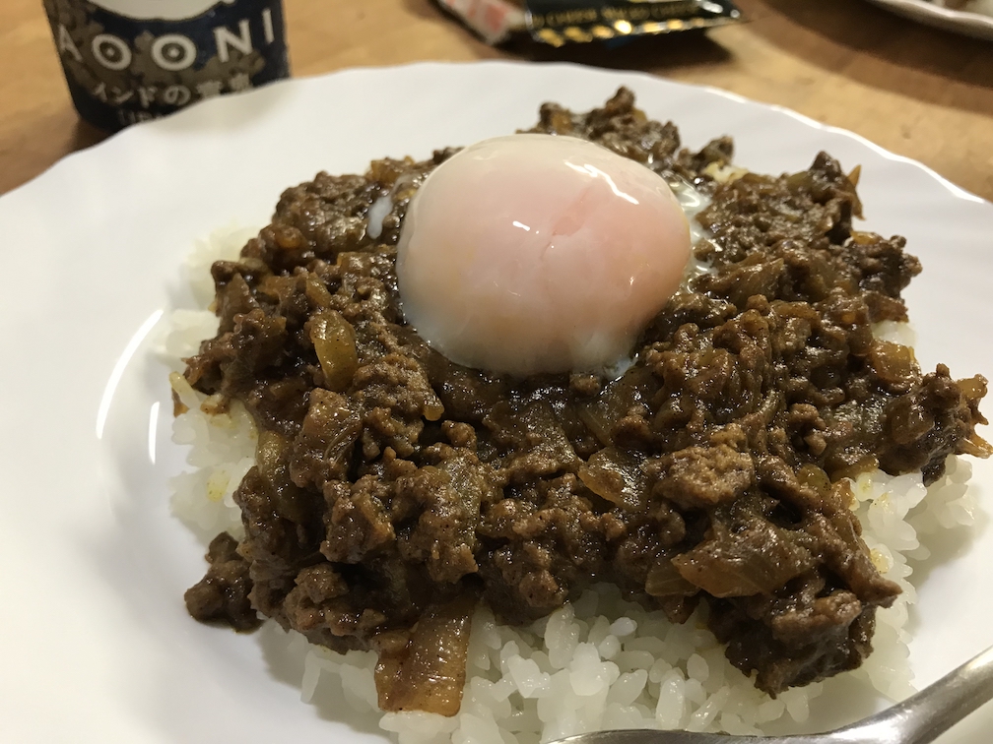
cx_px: 496
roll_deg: -4.2
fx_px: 803
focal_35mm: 28
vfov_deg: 49.7
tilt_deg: -43.0
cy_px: 372
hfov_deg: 63.4
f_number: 1.8
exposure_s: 1/17
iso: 50
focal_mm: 3.99
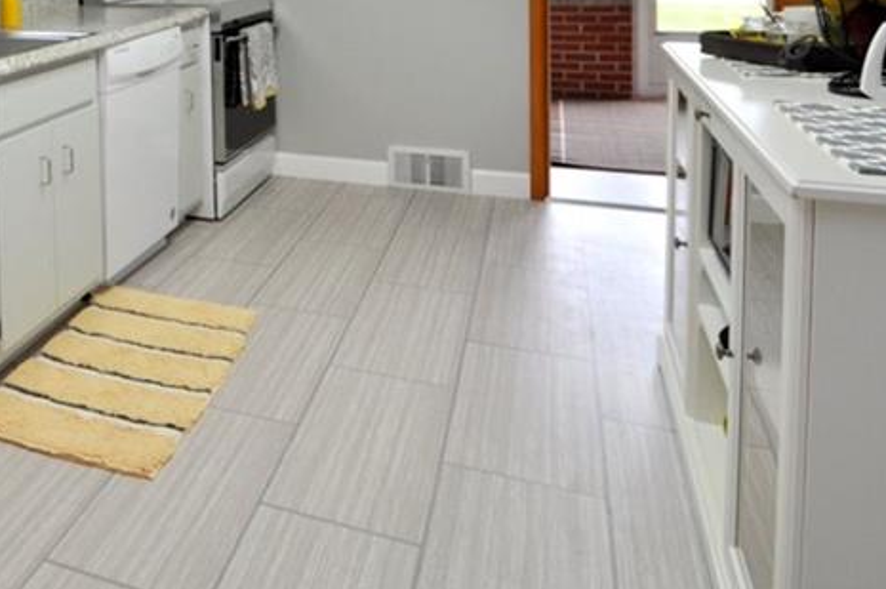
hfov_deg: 51.6
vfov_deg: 35.7
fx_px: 811
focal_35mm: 33
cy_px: -11
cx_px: 114
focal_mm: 10
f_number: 4.5
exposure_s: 1/80
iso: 400
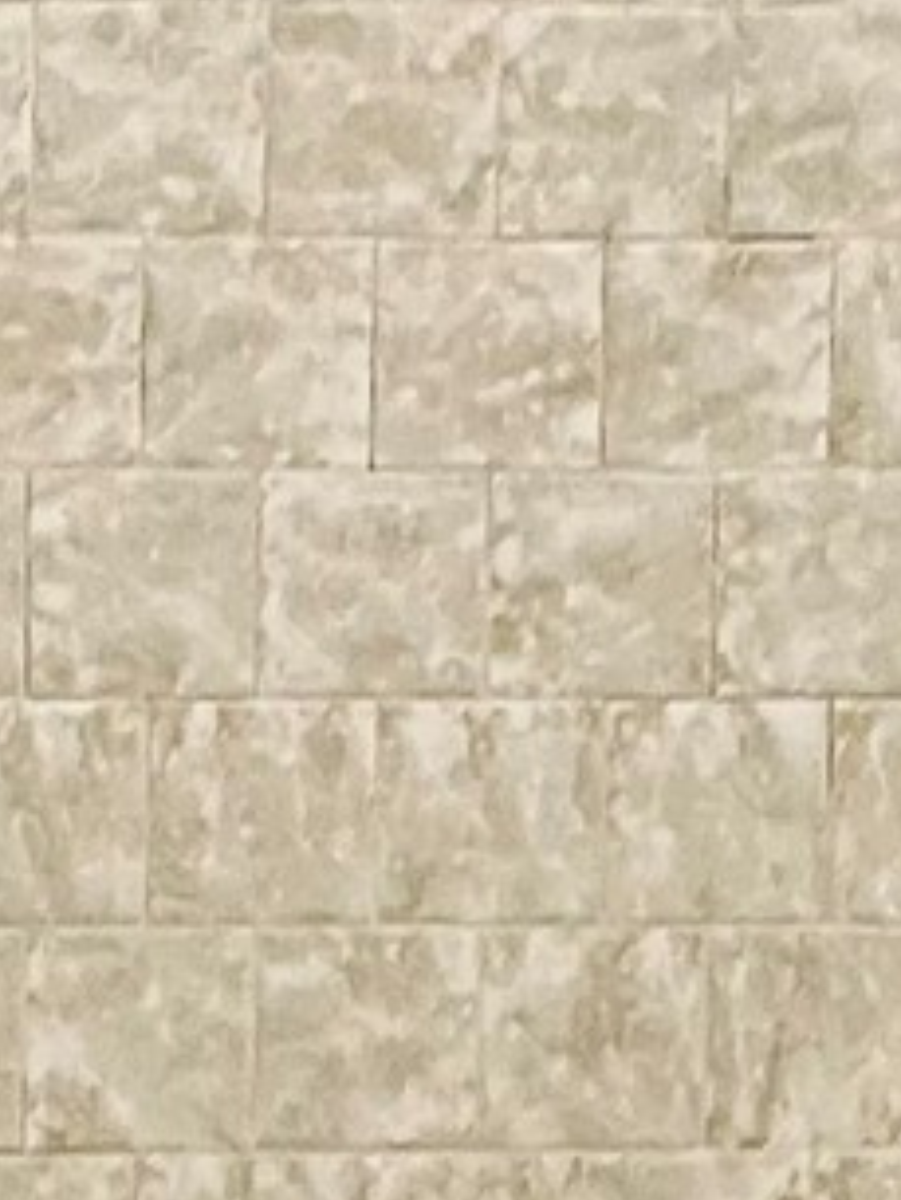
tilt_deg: -6.2
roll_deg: -0.3
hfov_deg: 7.9
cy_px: 905
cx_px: 228
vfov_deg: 10.5
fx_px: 6520
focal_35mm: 188
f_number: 1.8
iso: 80
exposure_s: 1/60
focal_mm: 3.99
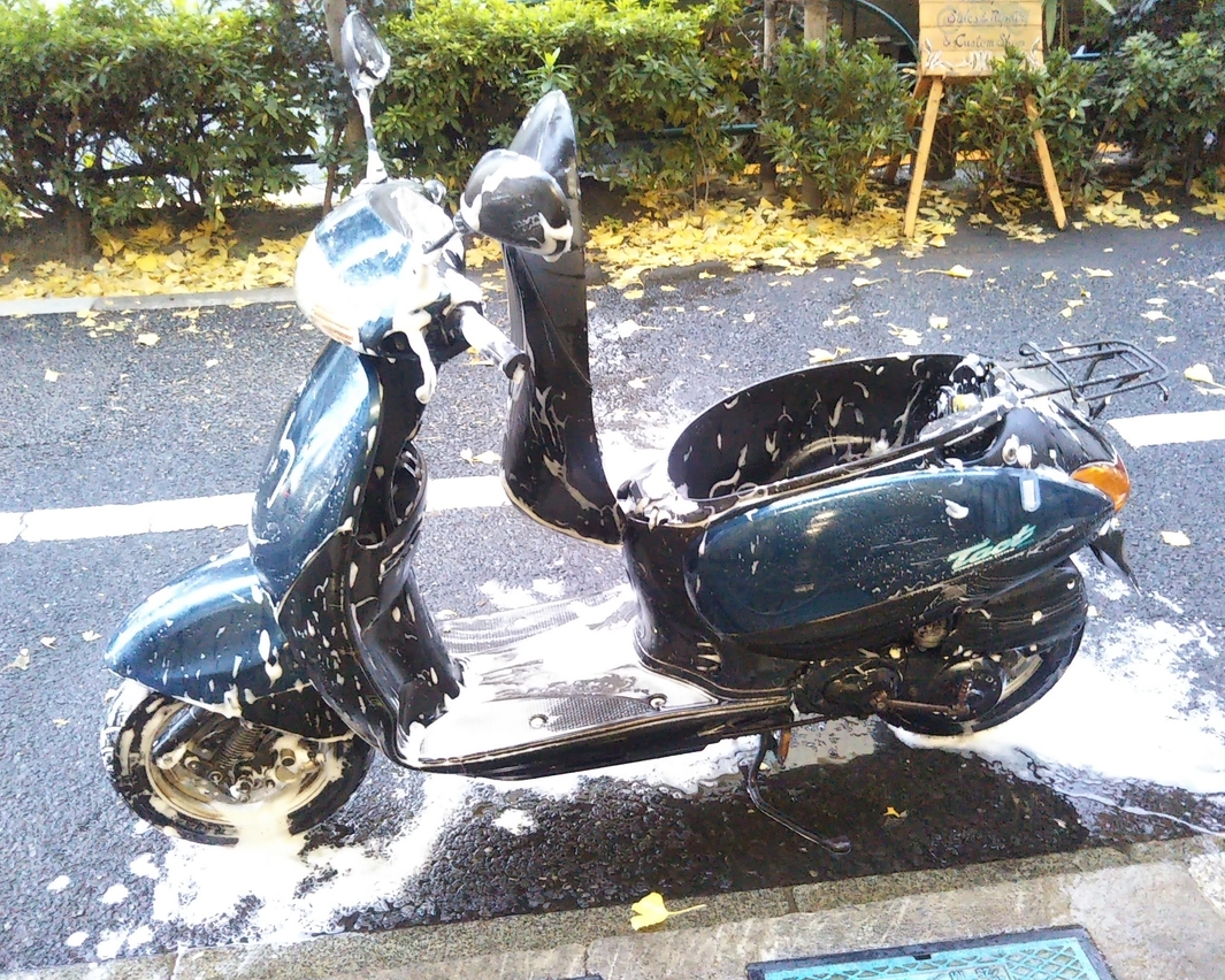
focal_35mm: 33
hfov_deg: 54.2
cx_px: 627
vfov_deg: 44.5
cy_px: 499
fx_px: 1196
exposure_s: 1/23
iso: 600
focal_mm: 4
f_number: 2.2
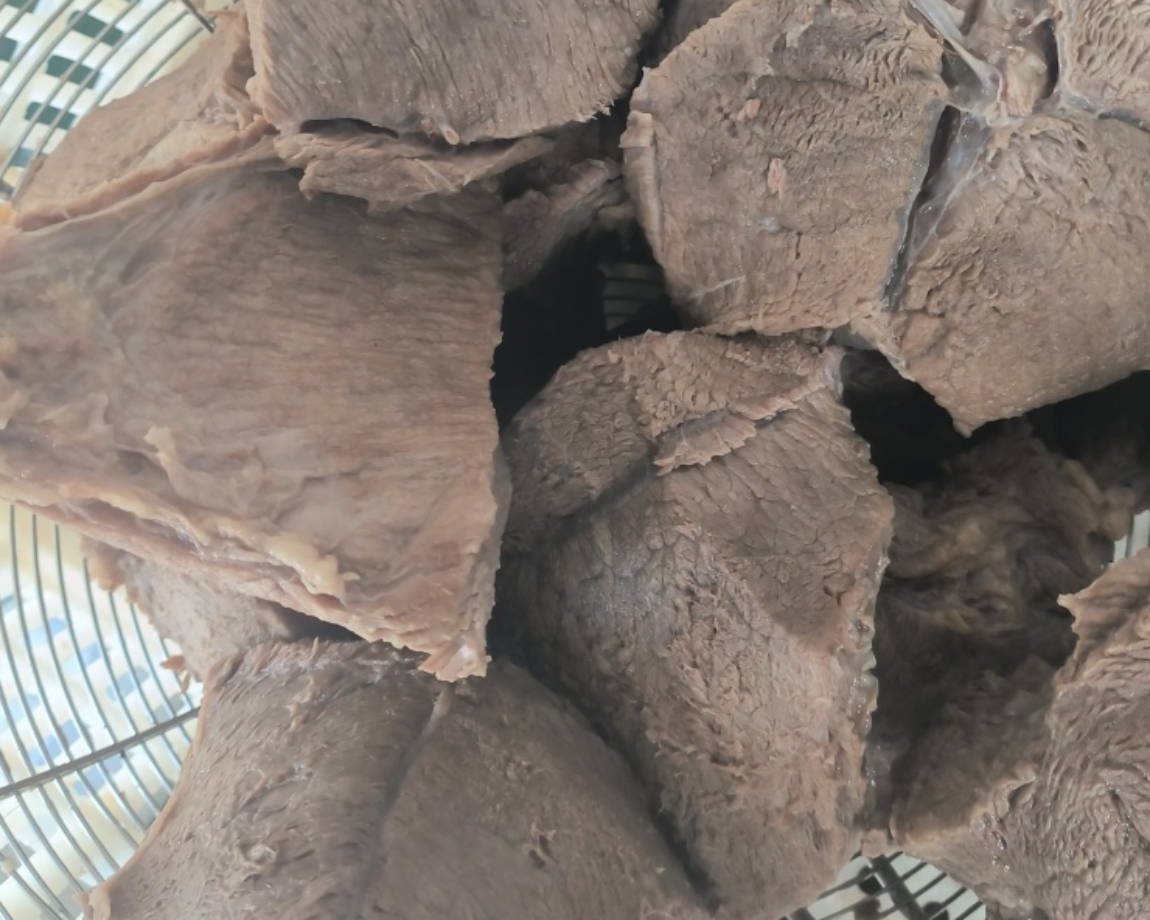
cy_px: 312
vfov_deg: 38.7
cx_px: 620
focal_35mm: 38
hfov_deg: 47.9
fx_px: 1293
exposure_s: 1/100
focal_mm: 5.52
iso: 1198
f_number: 1.9
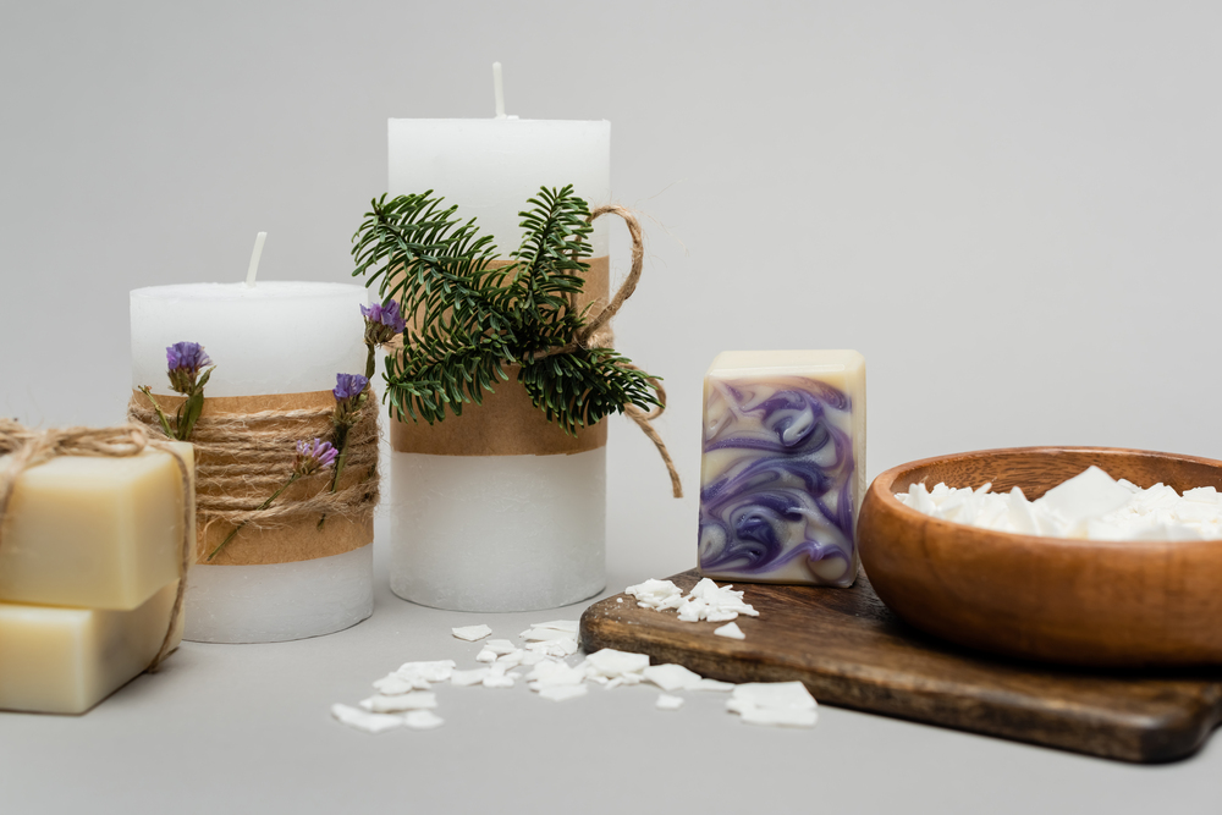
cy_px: 408
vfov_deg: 27.0
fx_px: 1697
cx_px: 611
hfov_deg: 39.6
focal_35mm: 50
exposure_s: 1/160
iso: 125
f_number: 5
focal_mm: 50
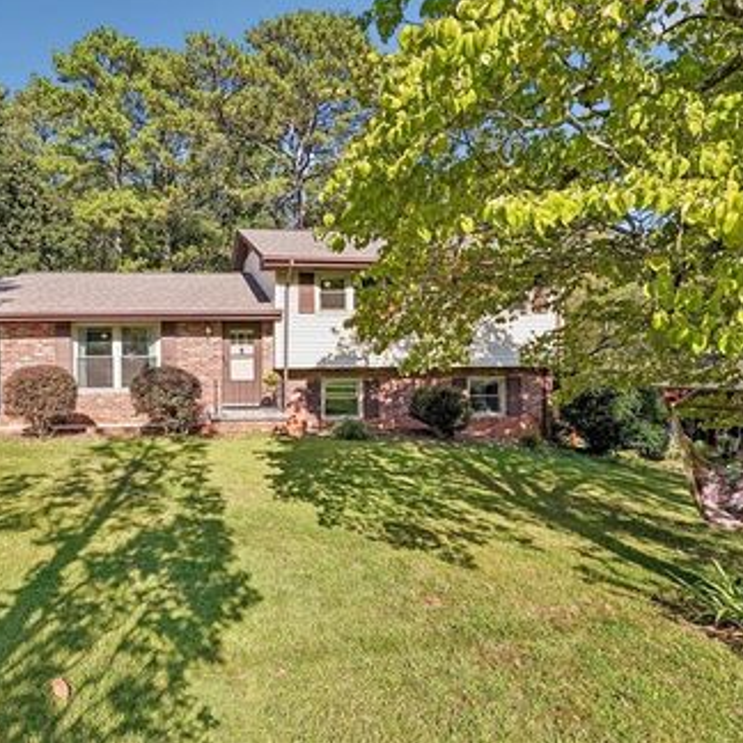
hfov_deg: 67.8
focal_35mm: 22
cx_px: 227
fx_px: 526
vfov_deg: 70.5
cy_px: 363
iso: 800
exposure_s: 1/1250
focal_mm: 16.5
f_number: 8
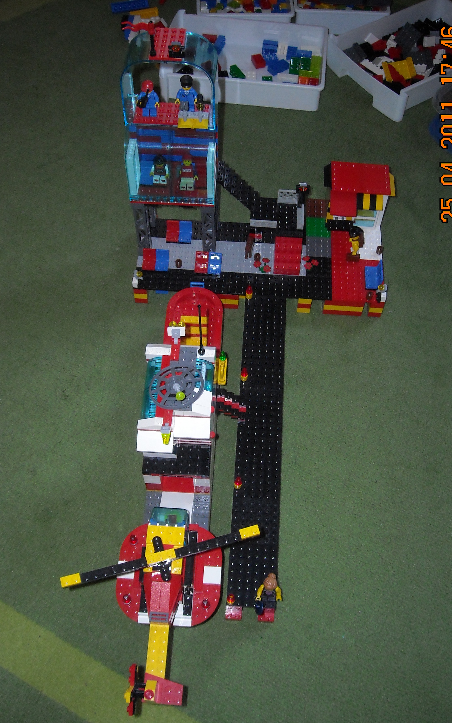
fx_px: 749
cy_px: 365
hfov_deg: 33.6
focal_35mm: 38
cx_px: 230
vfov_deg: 51.5
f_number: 2.8
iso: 200
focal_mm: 5.7
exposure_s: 1/60
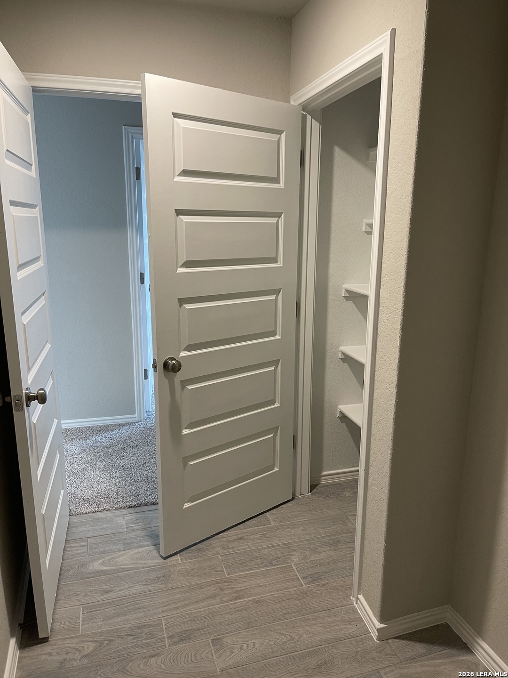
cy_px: 339
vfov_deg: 67.3
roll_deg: -1.2
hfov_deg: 53.1
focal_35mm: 26
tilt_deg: -13.1
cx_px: 254
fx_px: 509
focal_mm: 5.1
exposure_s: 1/60
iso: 125
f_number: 1.6
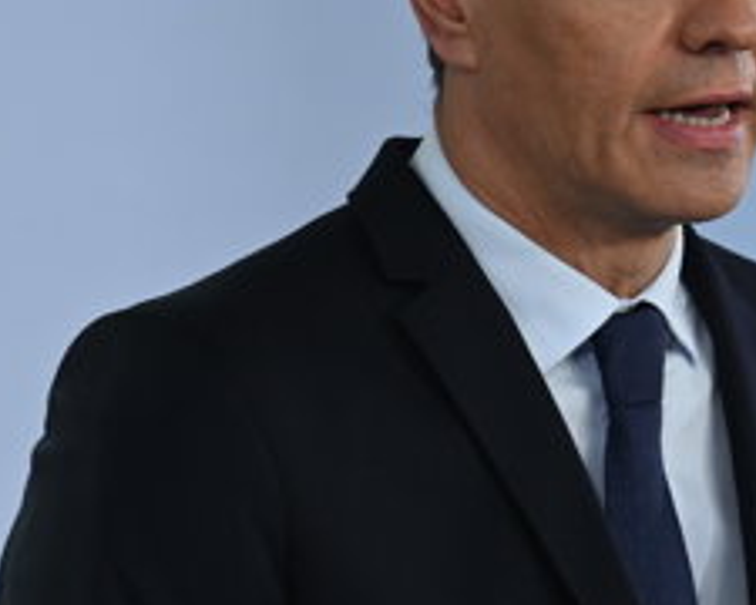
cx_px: 1119
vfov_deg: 2.0
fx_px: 17385
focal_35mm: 777
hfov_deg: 2.5
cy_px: 393
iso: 1000
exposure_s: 1/125
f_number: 5
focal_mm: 190
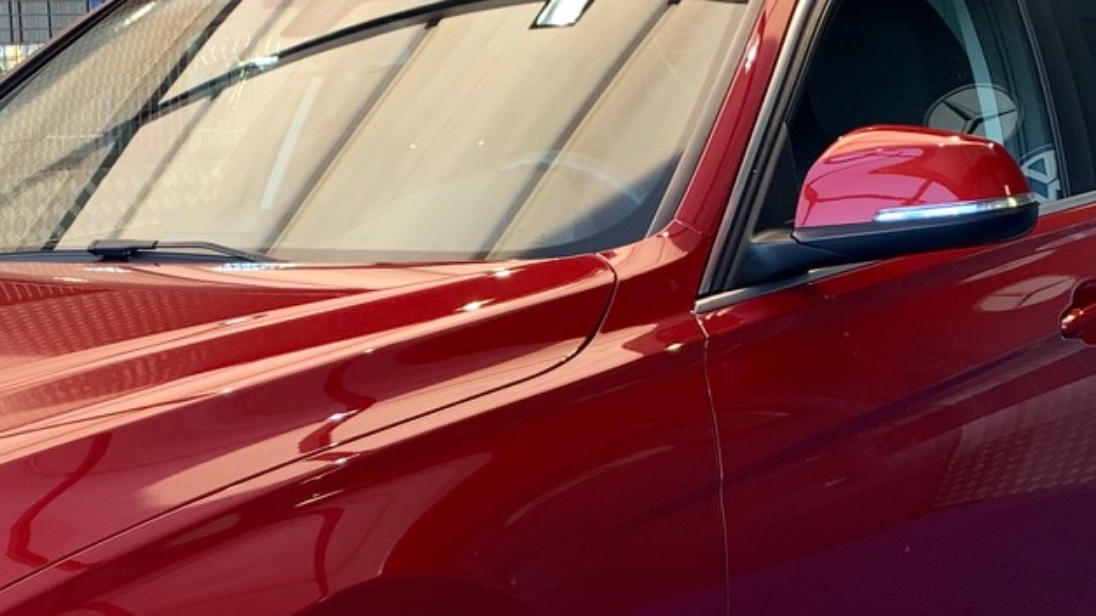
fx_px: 2644
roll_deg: +2.9
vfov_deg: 13.0
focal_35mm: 91
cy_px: 684
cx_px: 407
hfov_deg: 23.4
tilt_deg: -14.1
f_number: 1.8
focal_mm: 4.25
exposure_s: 1/100
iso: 40
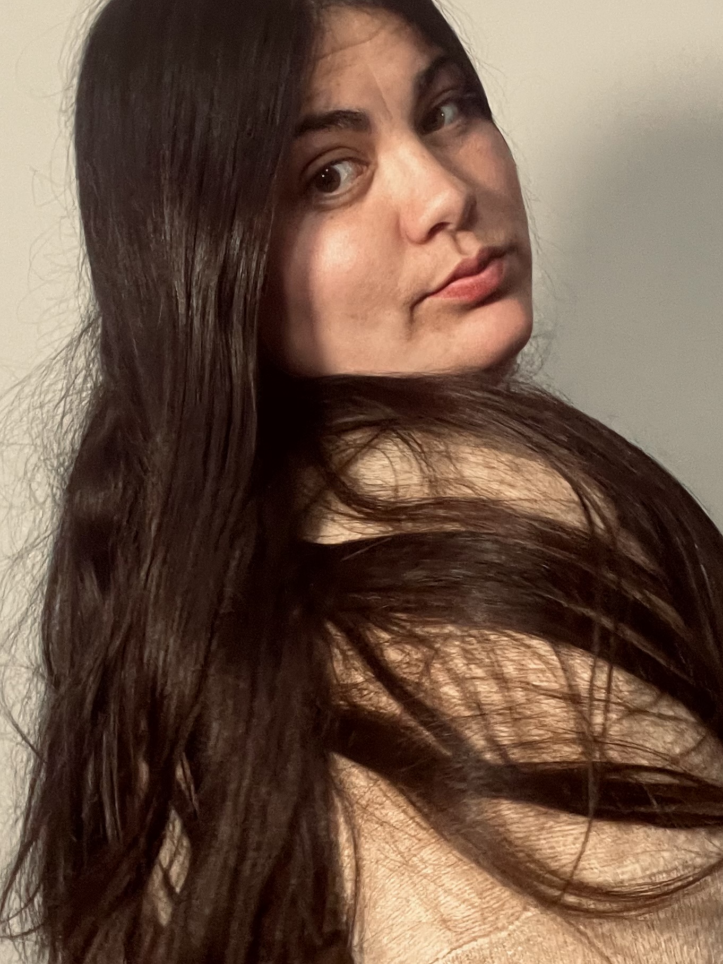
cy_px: 514
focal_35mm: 51
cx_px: 368
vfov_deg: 37.5
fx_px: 1420
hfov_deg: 28.6
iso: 400
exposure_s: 1/42
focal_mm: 2.71
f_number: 2.2
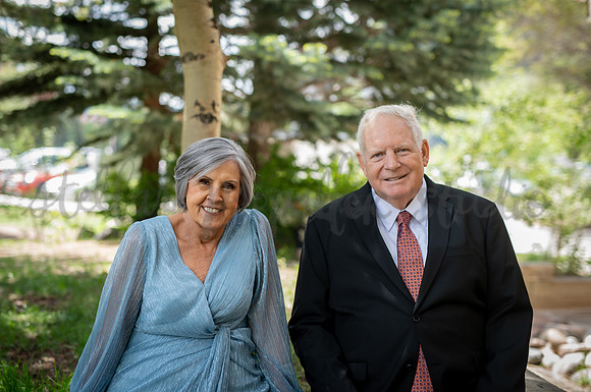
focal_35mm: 55
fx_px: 898
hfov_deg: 36.4
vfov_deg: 24.6
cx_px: 267
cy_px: 177
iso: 125
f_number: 2.2
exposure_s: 1/400
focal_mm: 50
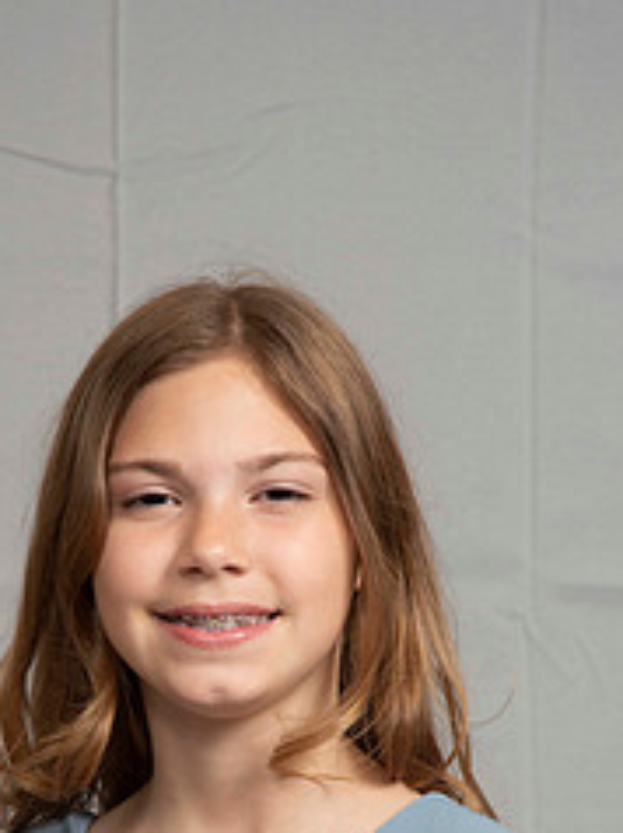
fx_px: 4592
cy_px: 774
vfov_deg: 10.3
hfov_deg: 7.8
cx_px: 229
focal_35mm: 191
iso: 100
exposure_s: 1/60
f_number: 6.3
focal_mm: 70
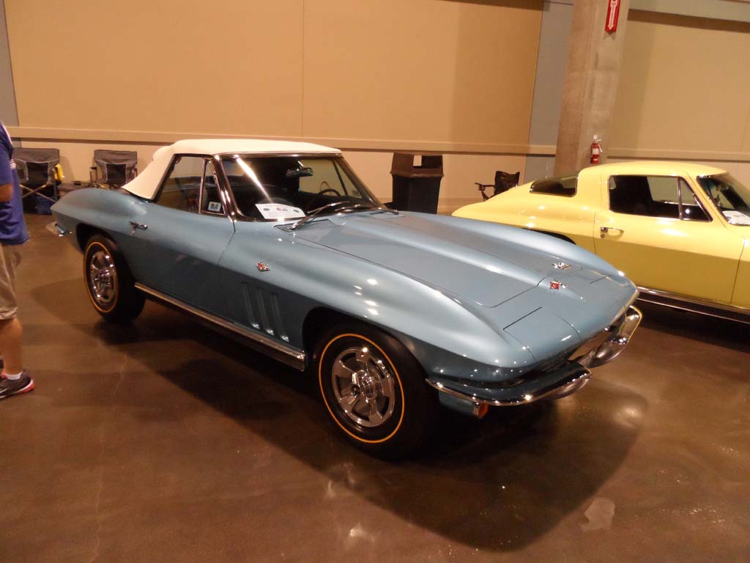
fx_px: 520
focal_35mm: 24
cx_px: 375
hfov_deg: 71.6
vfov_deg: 56.8
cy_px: 282
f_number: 3.2
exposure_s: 1/30
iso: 400
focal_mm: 4
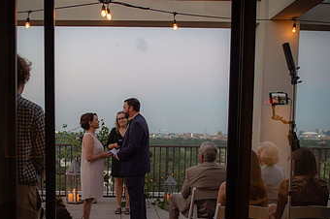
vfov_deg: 32.0
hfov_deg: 46.8
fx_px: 375
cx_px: 116
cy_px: 164
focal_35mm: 41
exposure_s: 1/80
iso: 800
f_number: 2.8
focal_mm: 24
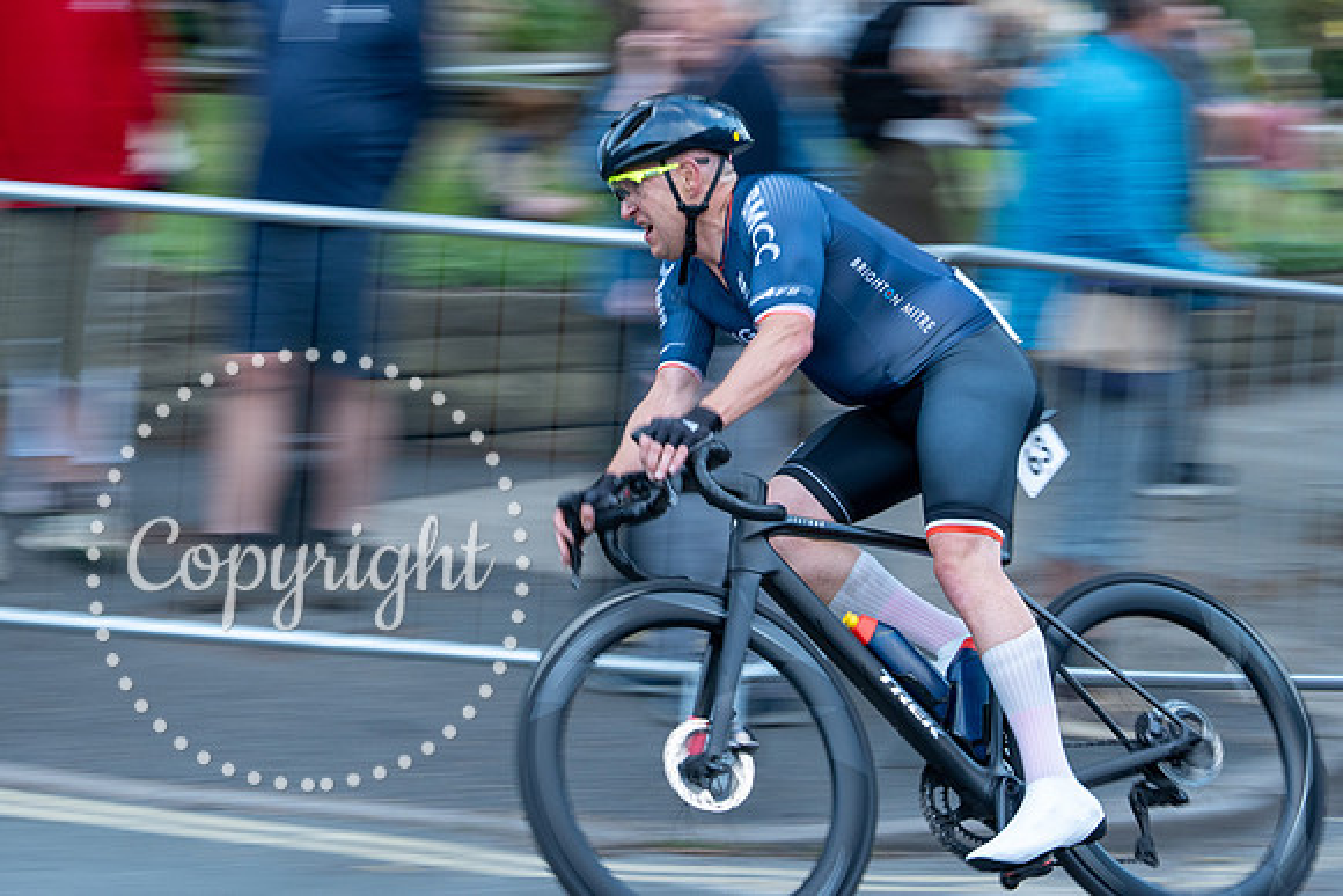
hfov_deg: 18.3
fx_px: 4159
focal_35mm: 111
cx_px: 672
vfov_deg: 12.2
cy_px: 183
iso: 640
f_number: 5
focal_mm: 70
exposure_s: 1/80
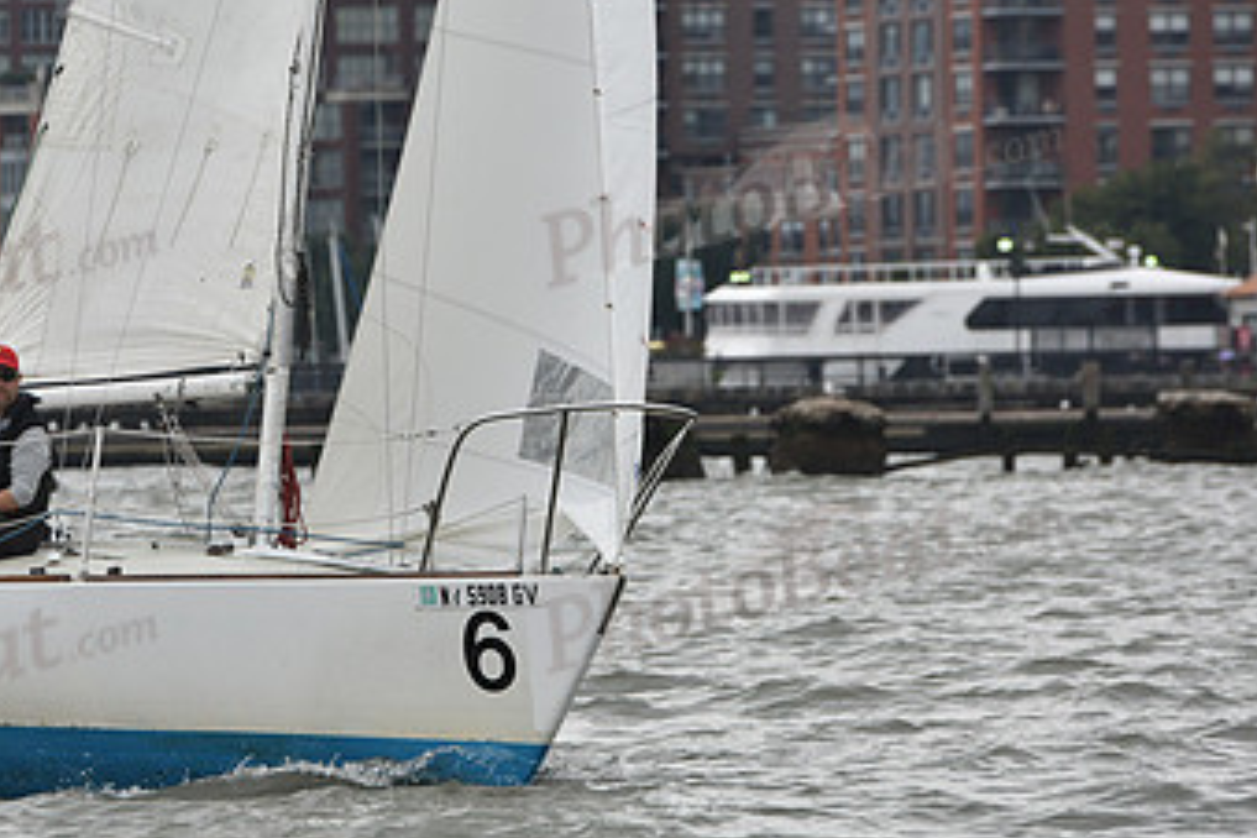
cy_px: 436
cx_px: 352
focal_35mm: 342
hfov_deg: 6.0
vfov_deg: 4.0
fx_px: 11941
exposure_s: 1/800
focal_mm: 200
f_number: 6.3
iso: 400
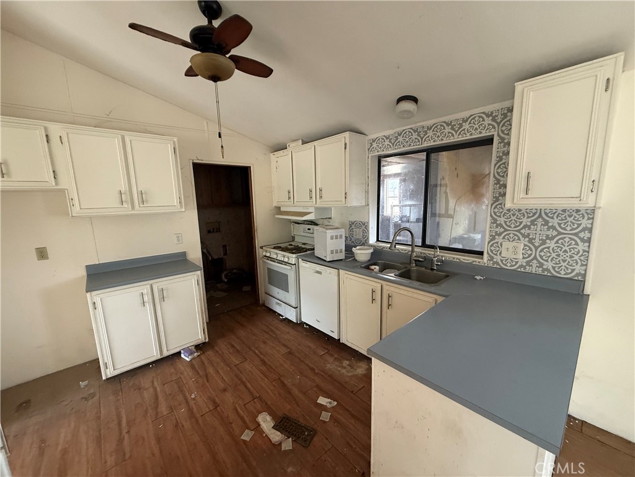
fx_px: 257
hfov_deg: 102.1
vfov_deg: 85.7
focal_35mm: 14
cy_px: 238
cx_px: 318
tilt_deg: -8.0
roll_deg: +0.5
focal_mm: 2.22
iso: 500
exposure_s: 1/60
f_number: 2.2
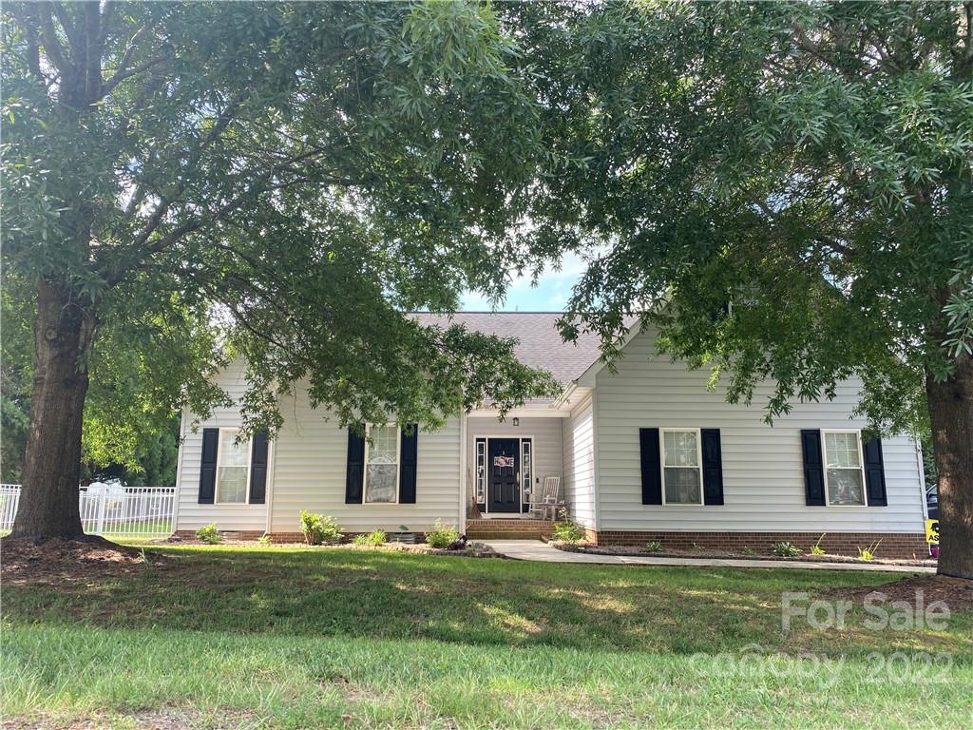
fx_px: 731
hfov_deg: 67.3
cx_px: 486
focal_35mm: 26
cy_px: 365
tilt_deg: +9.6
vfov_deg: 53.1
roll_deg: -1.0
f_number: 1.8
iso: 32
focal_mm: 4.25
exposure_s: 1/317
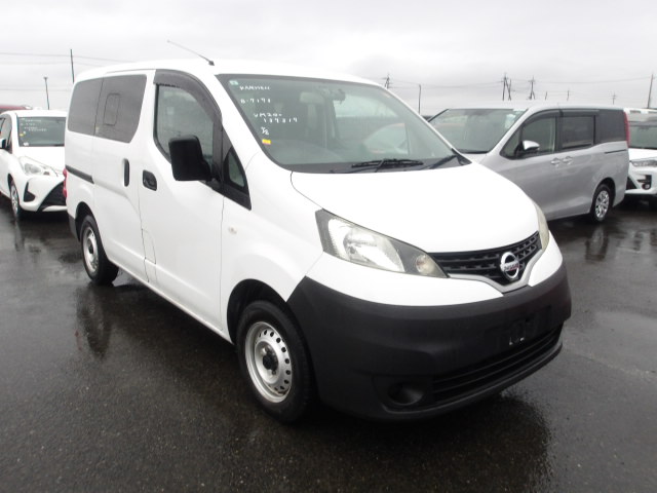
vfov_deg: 51.4
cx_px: 328
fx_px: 512
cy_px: 246
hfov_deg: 65.3
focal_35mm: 27
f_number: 10.4
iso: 348
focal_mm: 4.9
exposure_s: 1/60
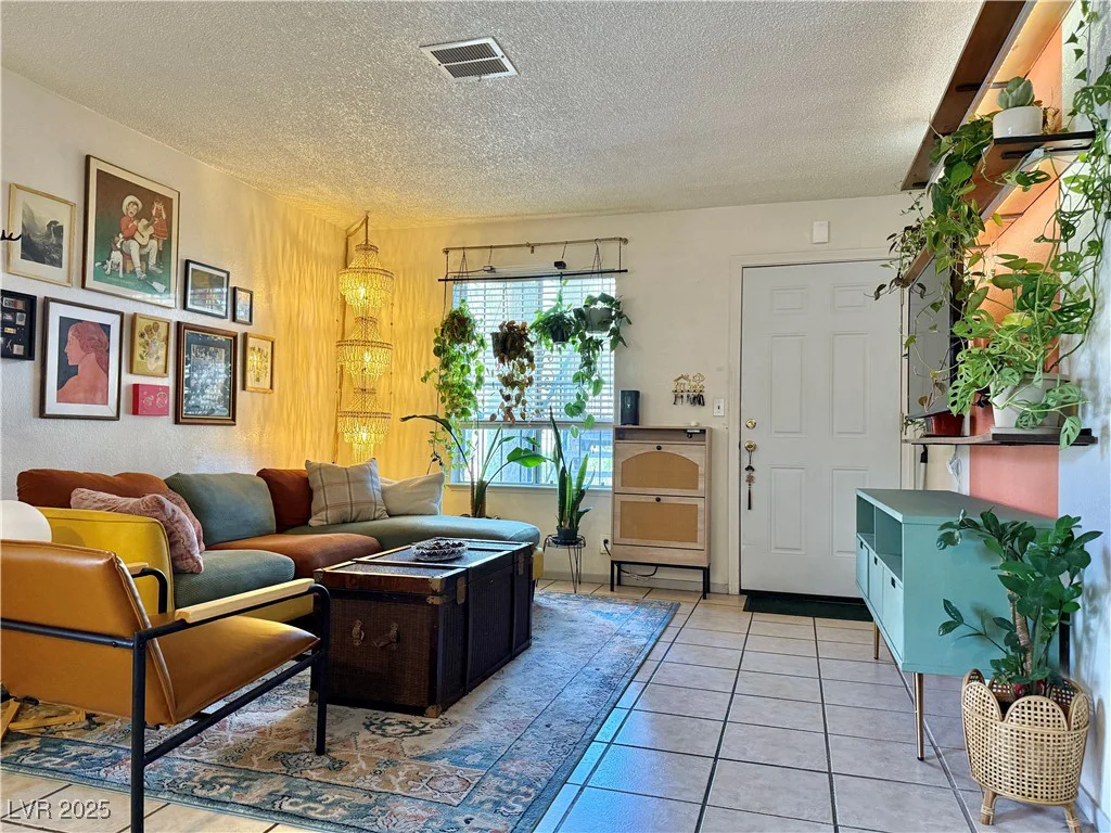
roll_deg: -0.4
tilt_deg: +1.6
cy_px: 416
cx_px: 556
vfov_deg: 56.8
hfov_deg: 71.6
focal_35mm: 24
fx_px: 770
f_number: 1.78
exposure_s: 1/60
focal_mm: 6.76
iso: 250
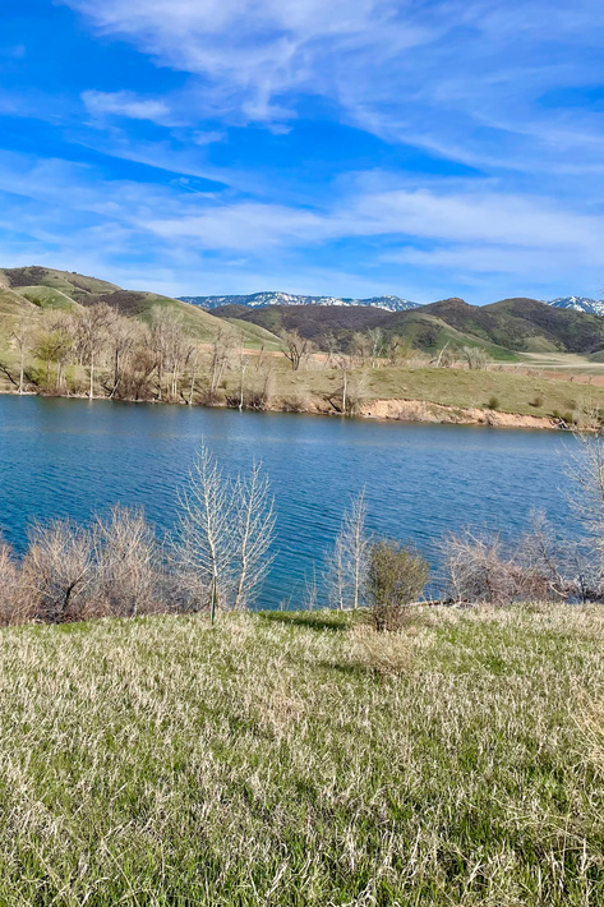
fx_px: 982
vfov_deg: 49.6
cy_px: 445
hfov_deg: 33.9
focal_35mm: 39
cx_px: 204
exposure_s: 1/4831
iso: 32
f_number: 1.6
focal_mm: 4.2
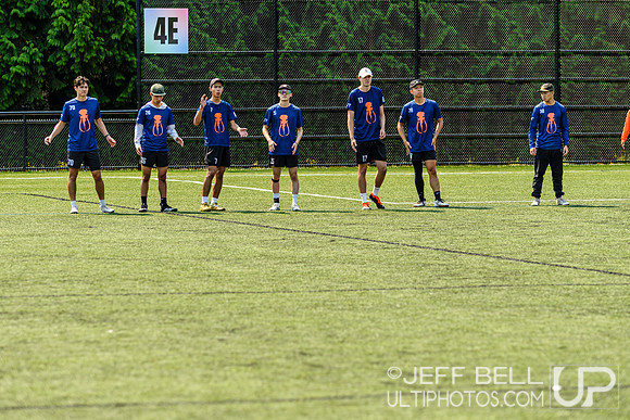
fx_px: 3282
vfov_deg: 7.3
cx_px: 315
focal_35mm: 188
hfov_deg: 11.0
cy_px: 210
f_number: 3.2
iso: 100
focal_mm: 125
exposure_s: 1/640
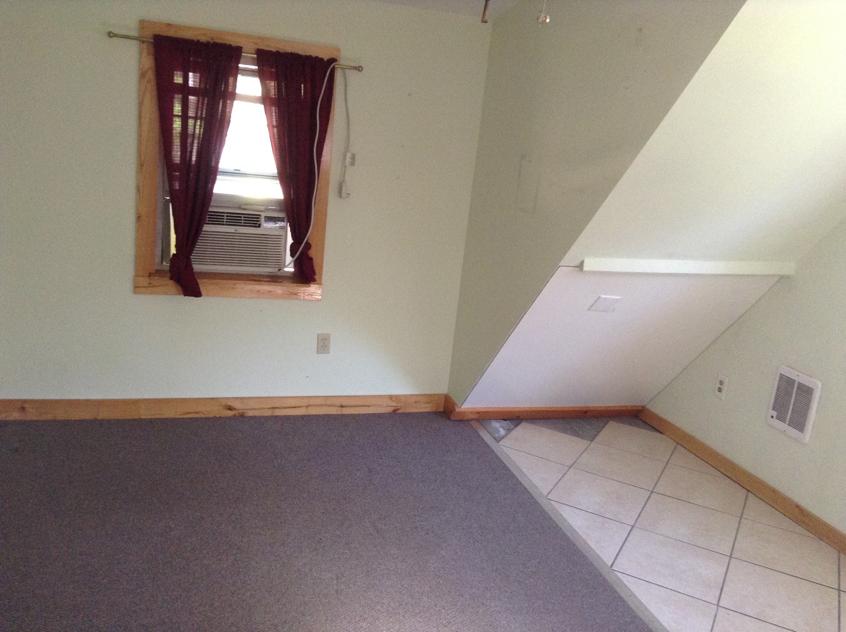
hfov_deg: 55.4
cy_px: 316
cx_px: 423
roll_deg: -6.7
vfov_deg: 42.8
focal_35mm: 33
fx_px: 805
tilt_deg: -16.3
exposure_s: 1/24
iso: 125
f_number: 2.4
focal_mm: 3.3
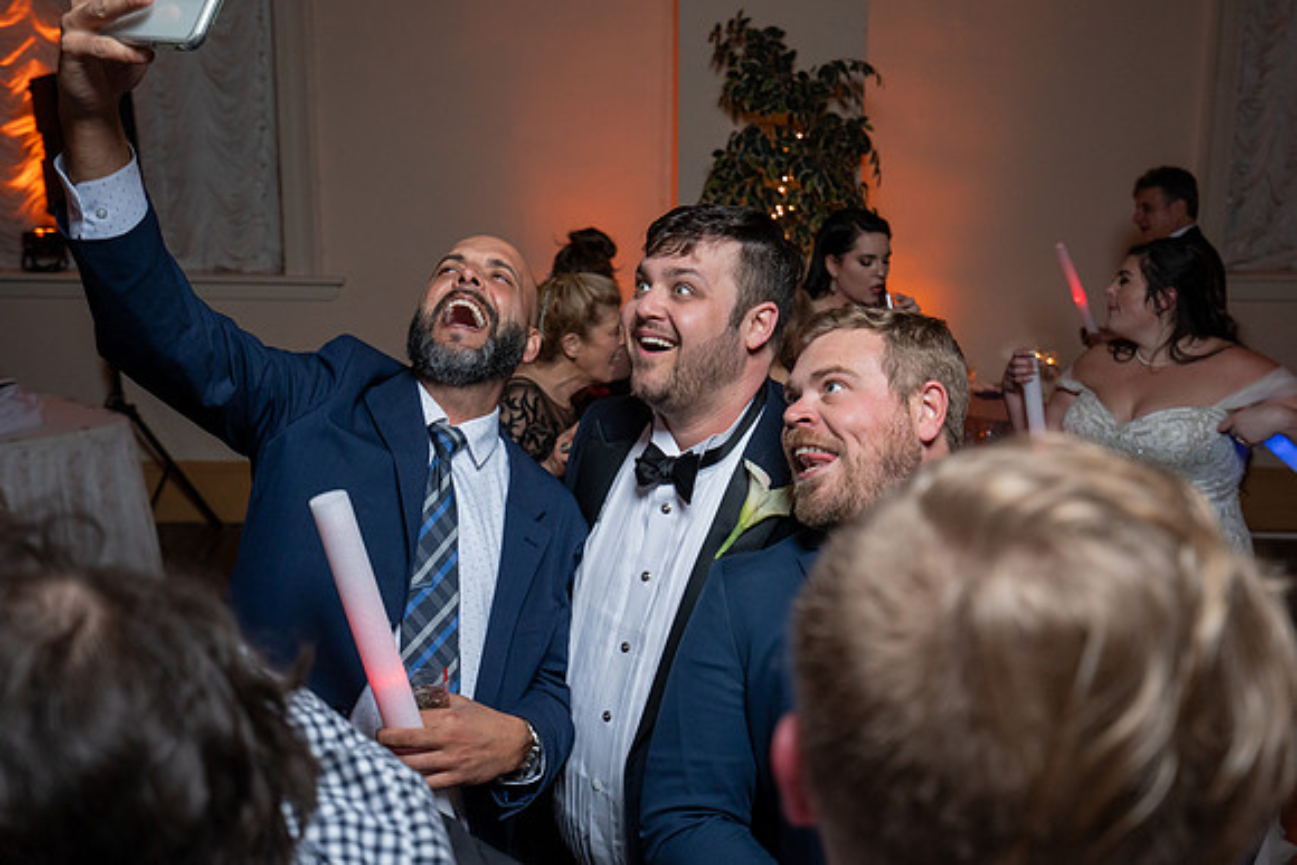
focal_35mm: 36
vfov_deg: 37.3
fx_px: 1281
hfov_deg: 53.7
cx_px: 648
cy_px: 432
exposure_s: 1/200
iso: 2000
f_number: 4
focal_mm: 35
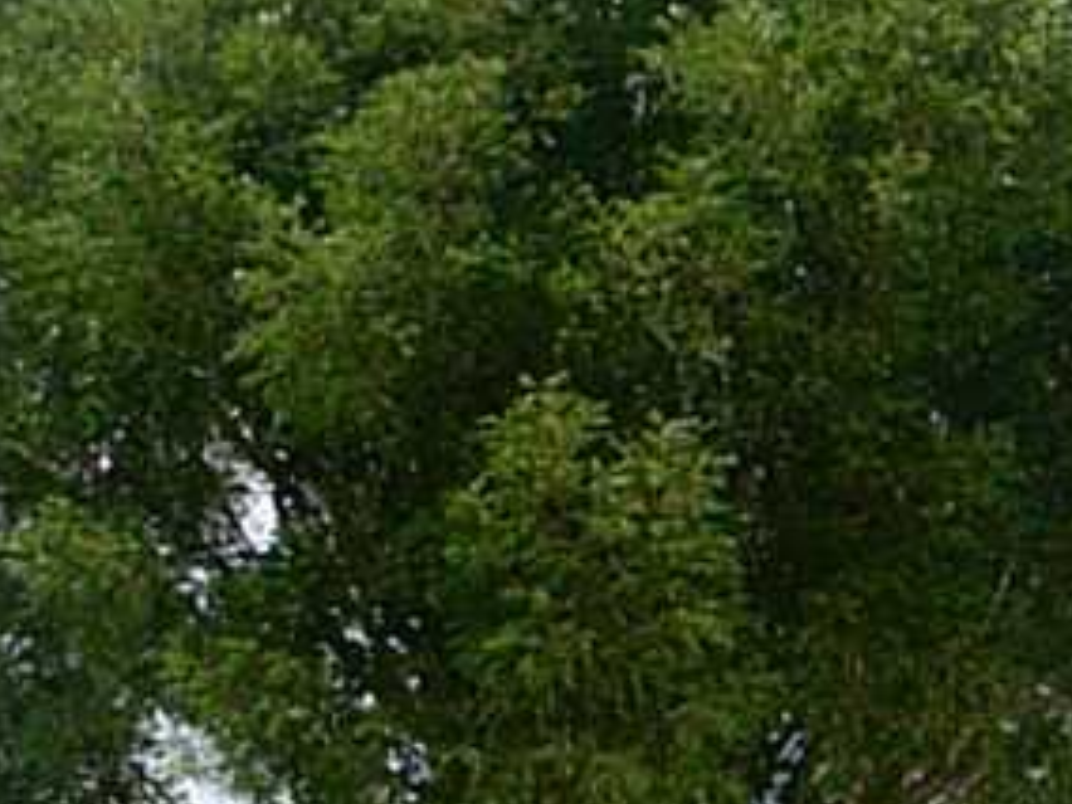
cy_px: 1000
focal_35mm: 107
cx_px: 687
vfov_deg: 13.4
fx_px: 3314
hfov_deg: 18.3
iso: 79
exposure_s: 1/836
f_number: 2.9
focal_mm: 6.3
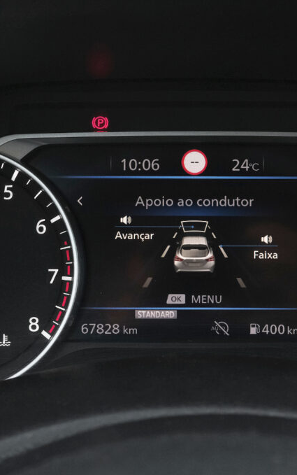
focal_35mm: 63
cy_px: 238
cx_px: 189
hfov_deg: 20.6
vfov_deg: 32.5
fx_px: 815
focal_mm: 27.1
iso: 2000
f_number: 9
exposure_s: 1/160
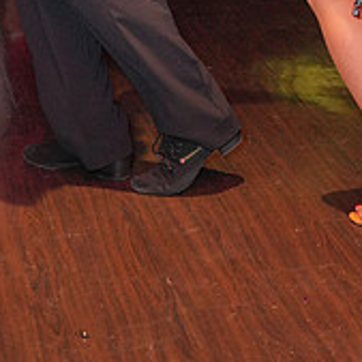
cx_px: 181
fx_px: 1349
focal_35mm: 114
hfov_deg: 15.3
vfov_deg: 14.1
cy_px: -212
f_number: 4
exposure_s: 1/200
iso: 4000
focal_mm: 39
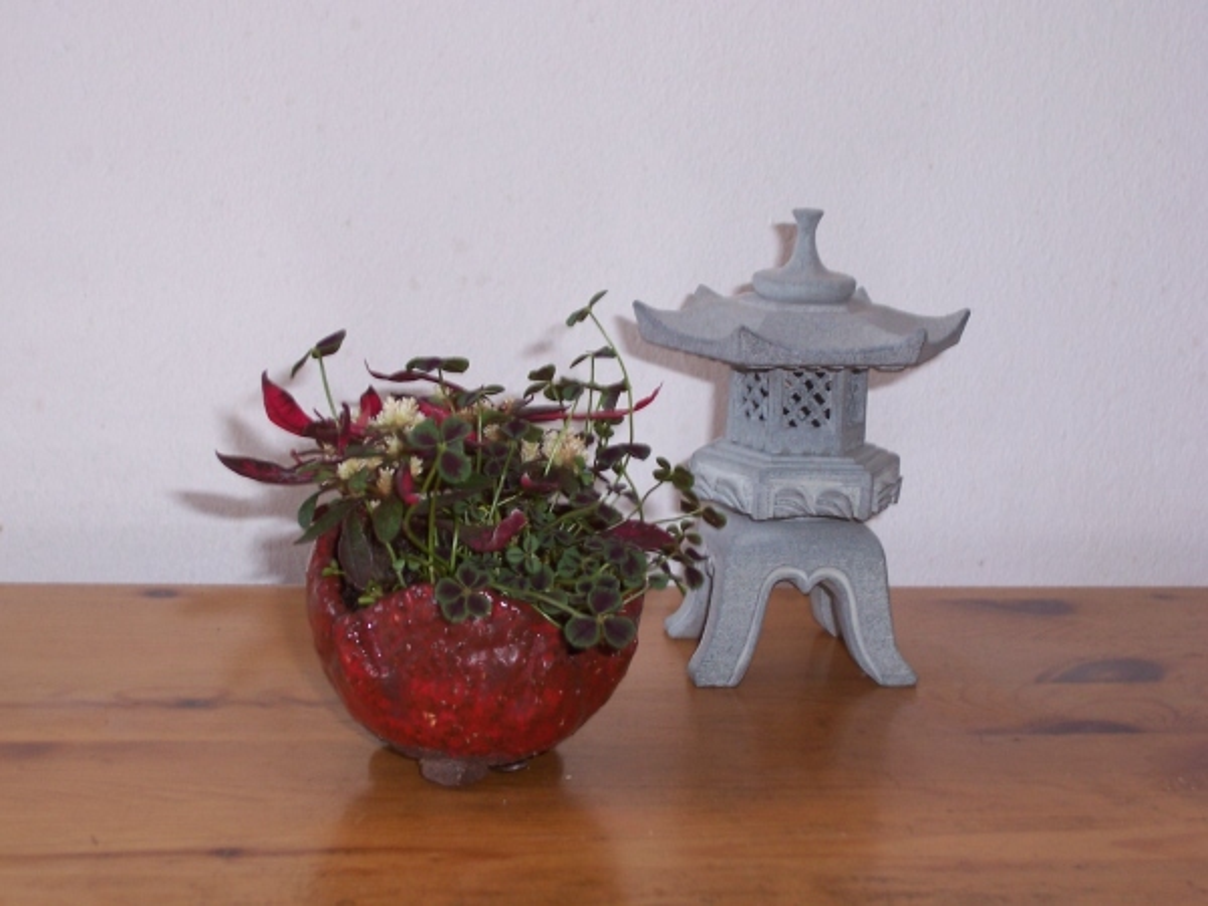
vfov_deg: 22.3
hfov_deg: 29.4
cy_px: 453
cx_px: 604
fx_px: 2303
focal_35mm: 66
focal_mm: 10.8
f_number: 4
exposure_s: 1/90
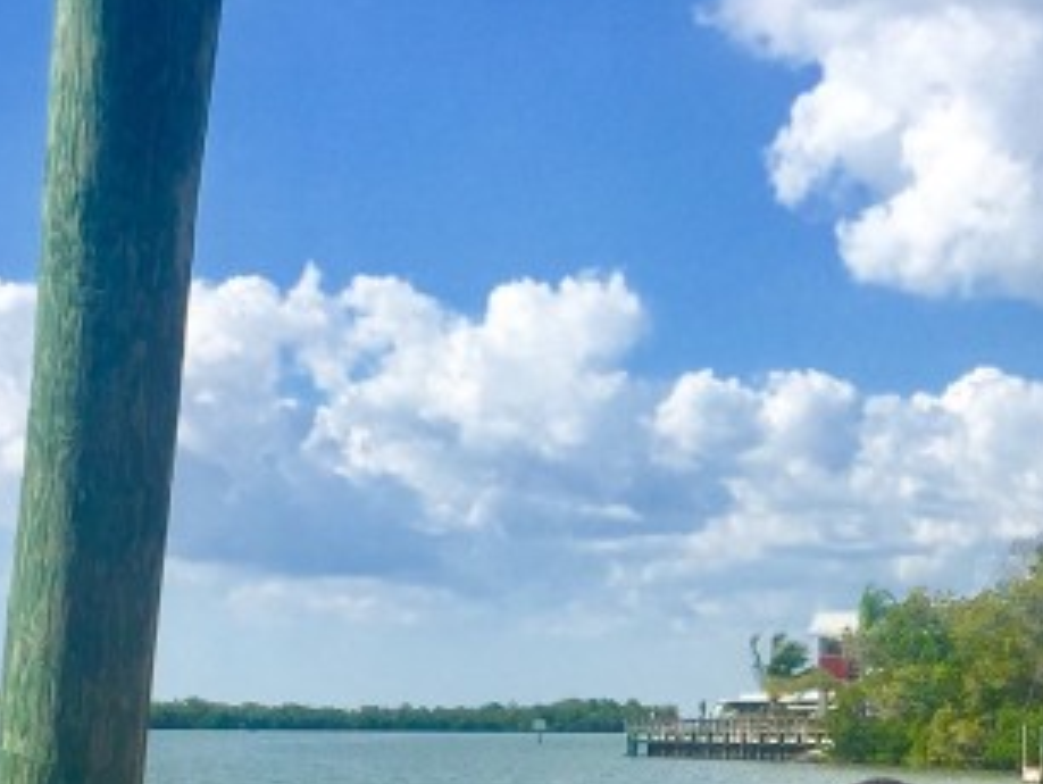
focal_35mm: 97
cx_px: 900
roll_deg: -2.2
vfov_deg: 14.9
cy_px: 859
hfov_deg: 19.9
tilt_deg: -3.0
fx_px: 2925
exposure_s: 1/2825
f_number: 2.2
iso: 32
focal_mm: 4.15
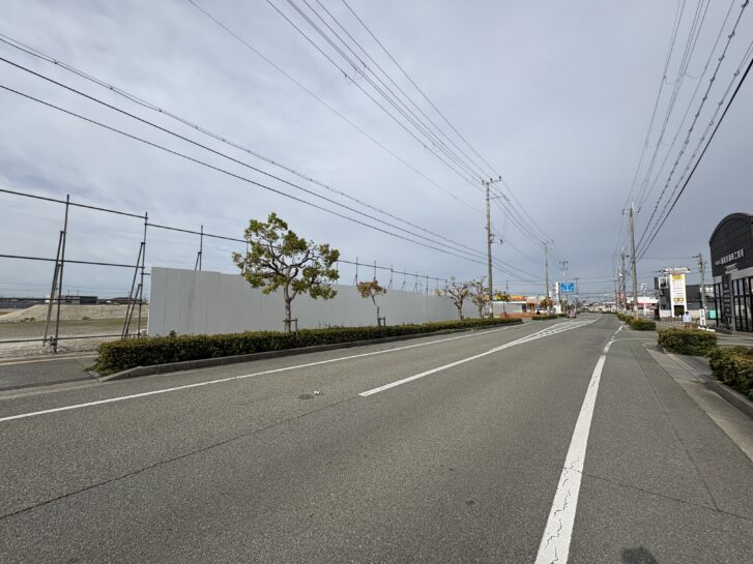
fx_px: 304
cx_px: 376
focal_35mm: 14
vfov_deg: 85.7
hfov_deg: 102.1
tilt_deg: +4.7
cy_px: 282
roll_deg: +0.7
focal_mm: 2.22
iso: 50
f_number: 2.2
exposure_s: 1/2770
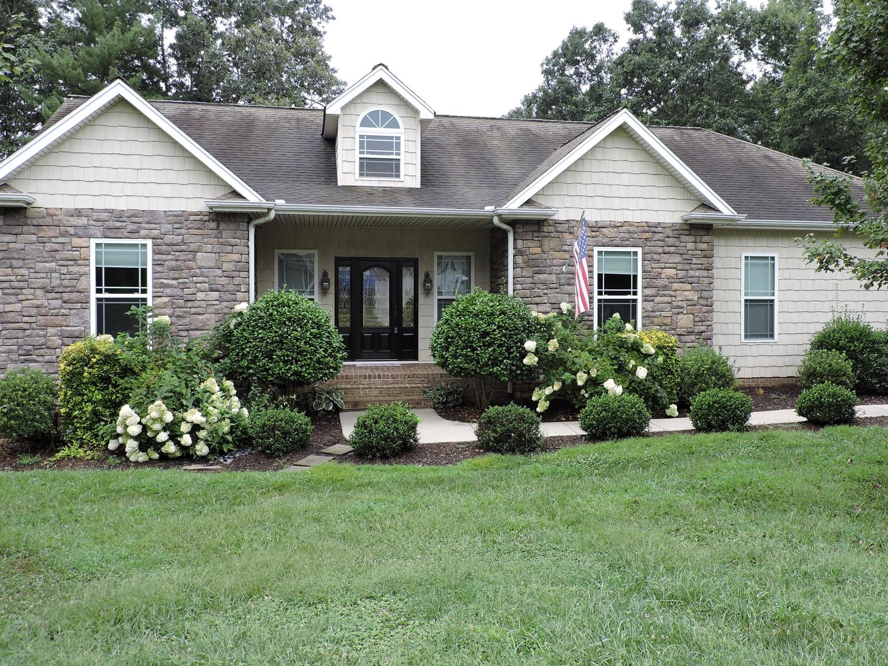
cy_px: 307
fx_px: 846
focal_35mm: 33
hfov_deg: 55.2
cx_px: 496
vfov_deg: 42.9
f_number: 3.1
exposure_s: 1/125
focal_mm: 5
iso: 100
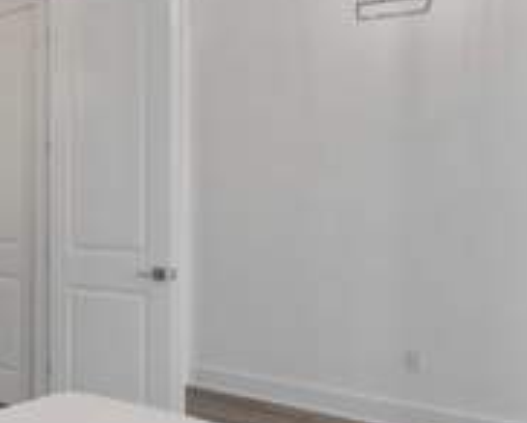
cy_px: 188
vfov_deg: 35.7
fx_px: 656
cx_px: -6
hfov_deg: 38.6
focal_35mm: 42
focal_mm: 17
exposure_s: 1/6
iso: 100
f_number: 7.1
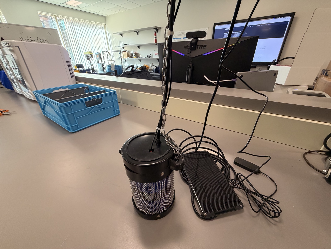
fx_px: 134
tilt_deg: -27.6
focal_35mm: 14
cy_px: 124
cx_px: 166
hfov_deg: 102.1
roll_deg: +1.2
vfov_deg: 85.7
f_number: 2.2
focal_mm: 2.22
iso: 200
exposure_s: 1/99
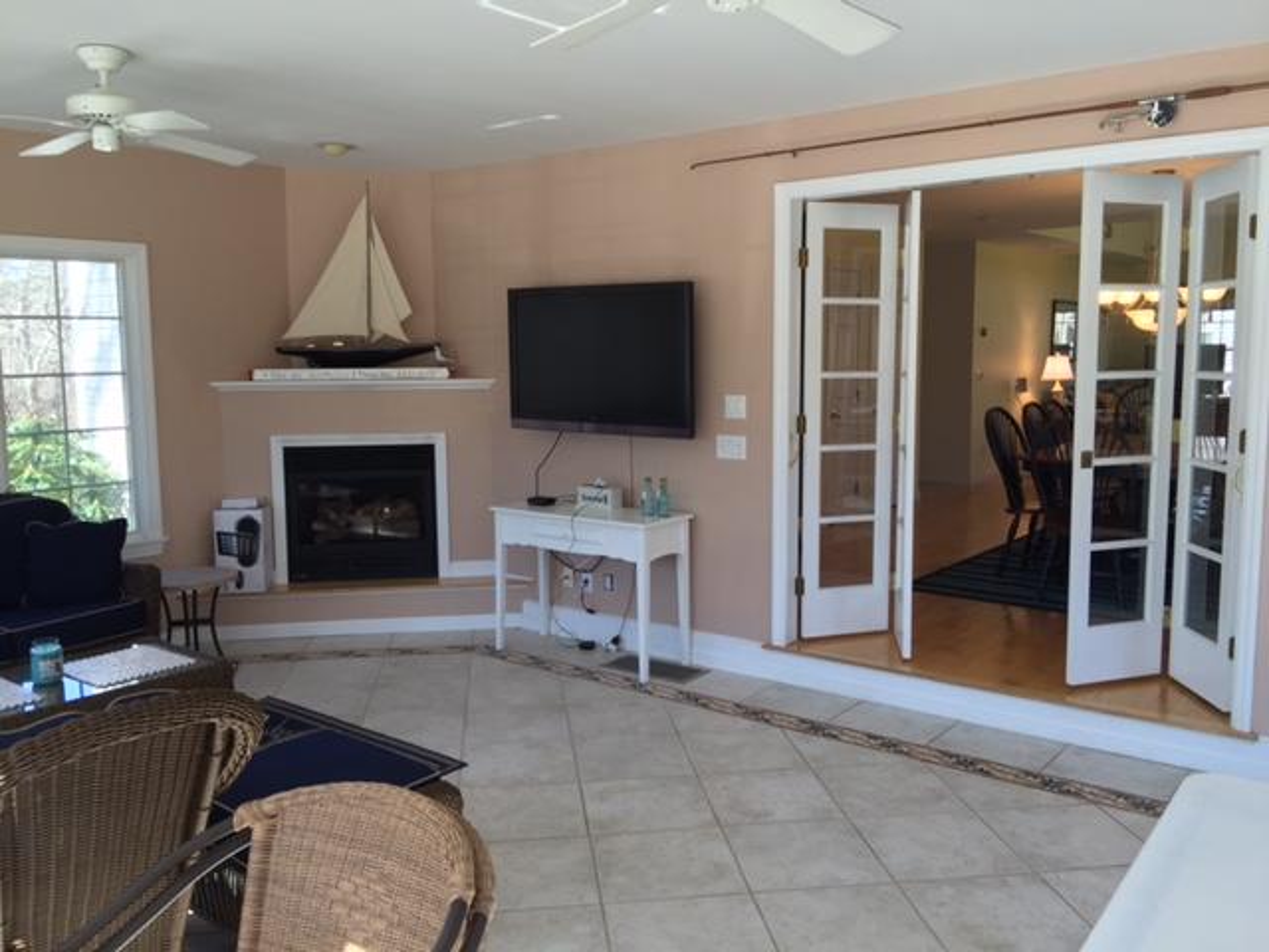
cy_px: 476
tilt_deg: -6.4
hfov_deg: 61.7
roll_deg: +0.9
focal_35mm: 29
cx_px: 634
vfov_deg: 48.2
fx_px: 1063
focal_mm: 4.15
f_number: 2.2
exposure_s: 1/60
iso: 40
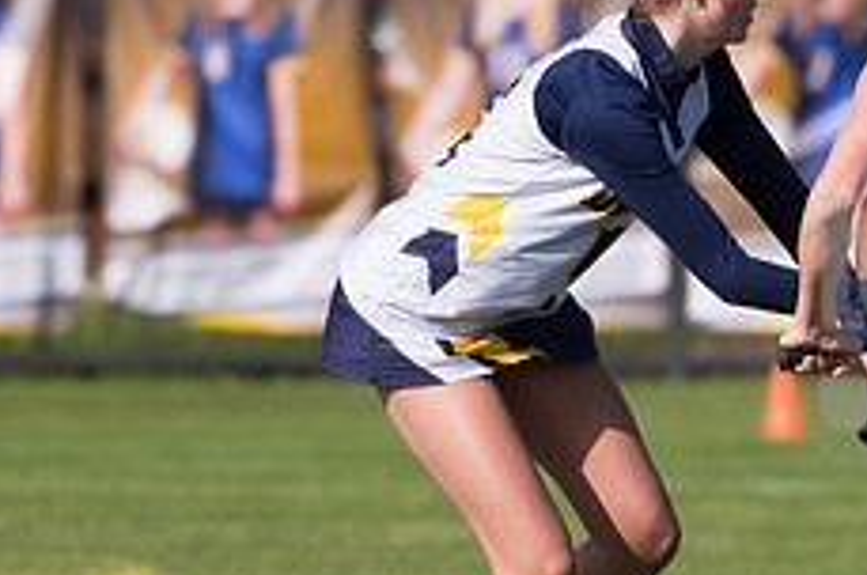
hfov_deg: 1.6
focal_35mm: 1253
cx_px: 935
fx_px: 30134
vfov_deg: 1.1
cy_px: 329
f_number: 5.6
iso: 320
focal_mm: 330
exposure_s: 1/2000
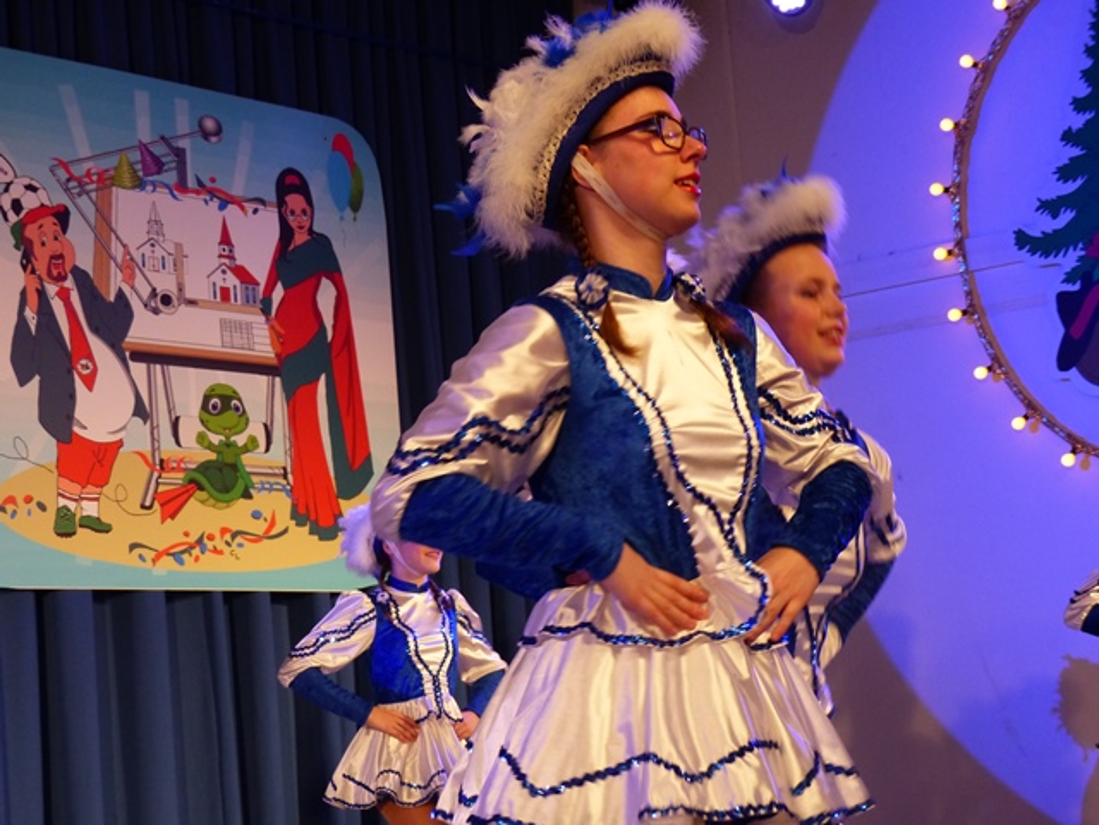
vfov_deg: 17.8
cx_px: 550
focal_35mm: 83
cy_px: 412
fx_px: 2635
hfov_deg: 23.6
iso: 320
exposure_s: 1/60
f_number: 2.8
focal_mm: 15
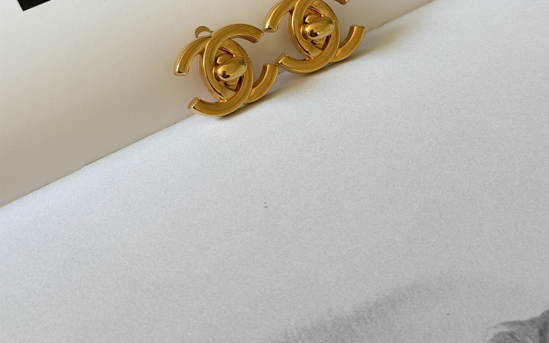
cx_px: 275
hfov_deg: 30.2
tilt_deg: -52.6
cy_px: 38
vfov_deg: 18.8
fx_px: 1017
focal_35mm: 68
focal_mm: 6.76
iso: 50
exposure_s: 1/204
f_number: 1.78
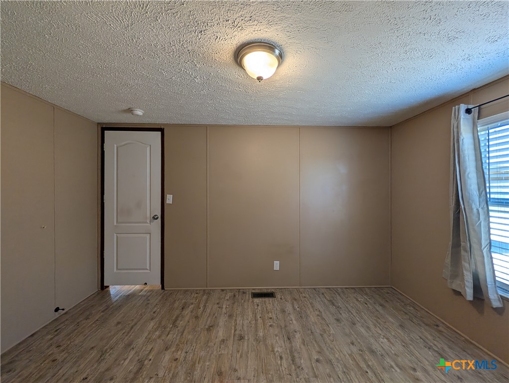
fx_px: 177
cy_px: 192
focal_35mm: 12
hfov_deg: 110.5
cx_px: 254
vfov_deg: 94.6
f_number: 1.7
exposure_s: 1/147
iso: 36
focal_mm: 2.02
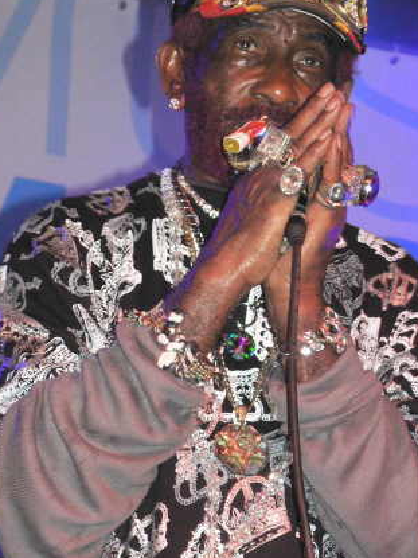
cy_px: 245
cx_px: 224
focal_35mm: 168
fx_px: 2706
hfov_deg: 8.8
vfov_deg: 11.8
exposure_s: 1/60
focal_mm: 21.2
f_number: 3.2
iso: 400
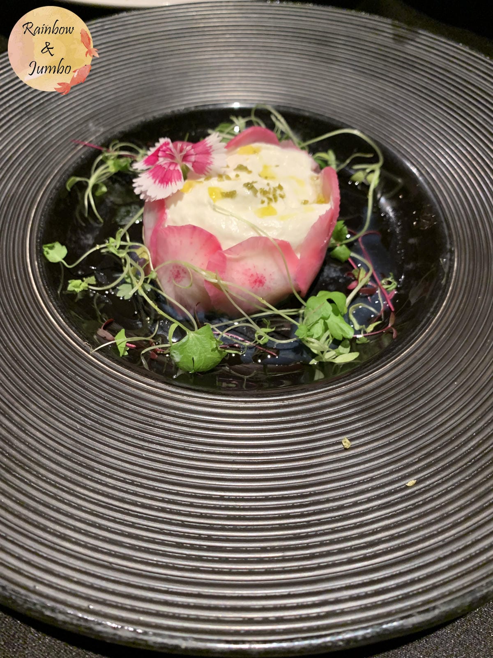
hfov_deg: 53.1
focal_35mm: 26
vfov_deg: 67.3
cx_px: 246
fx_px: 494
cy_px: 329
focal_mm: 4.25
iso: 250
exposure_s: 1/60
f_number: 1.8
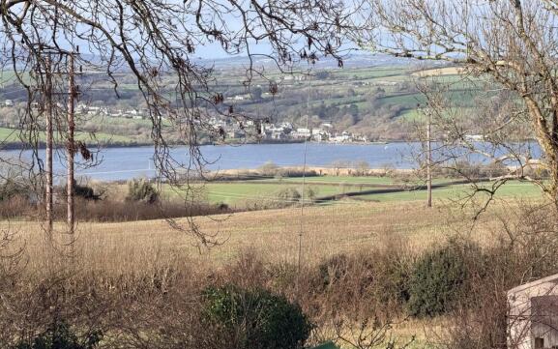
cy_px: 148
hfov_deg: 19.5
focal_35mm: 107
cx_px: 281
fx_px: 1628
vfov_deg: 12.2
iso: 40
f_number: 2.8
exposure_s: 1/638
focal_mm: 16.89
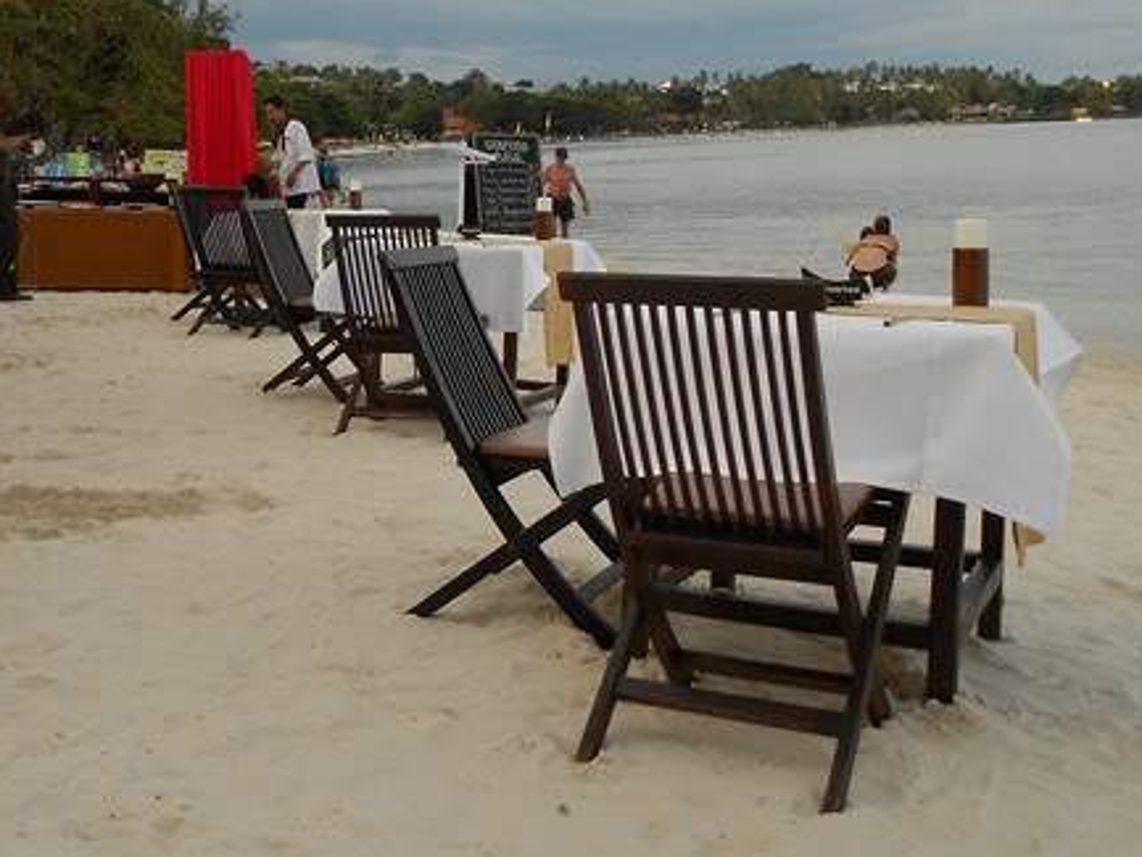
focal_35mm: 48
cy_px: 153
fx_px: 1584
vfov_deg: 29.5
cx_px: 396
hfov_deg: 39.3
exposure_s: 1/320
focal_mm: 4.6
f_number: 3.2
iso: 80
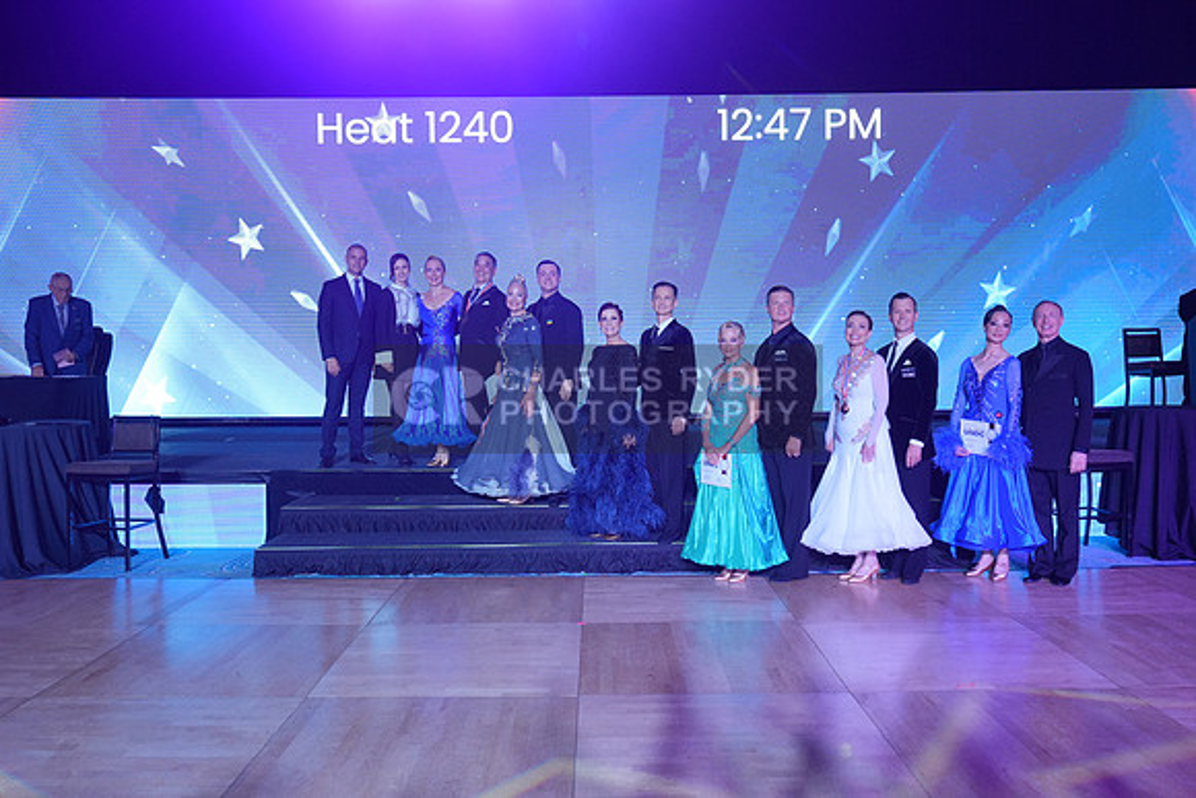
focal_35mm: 31
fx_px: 1030
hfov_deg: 60.3
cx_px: 598
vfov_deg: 42.3
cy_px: 399
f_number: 7.1
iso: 2000
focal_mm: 31
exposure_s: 1/200
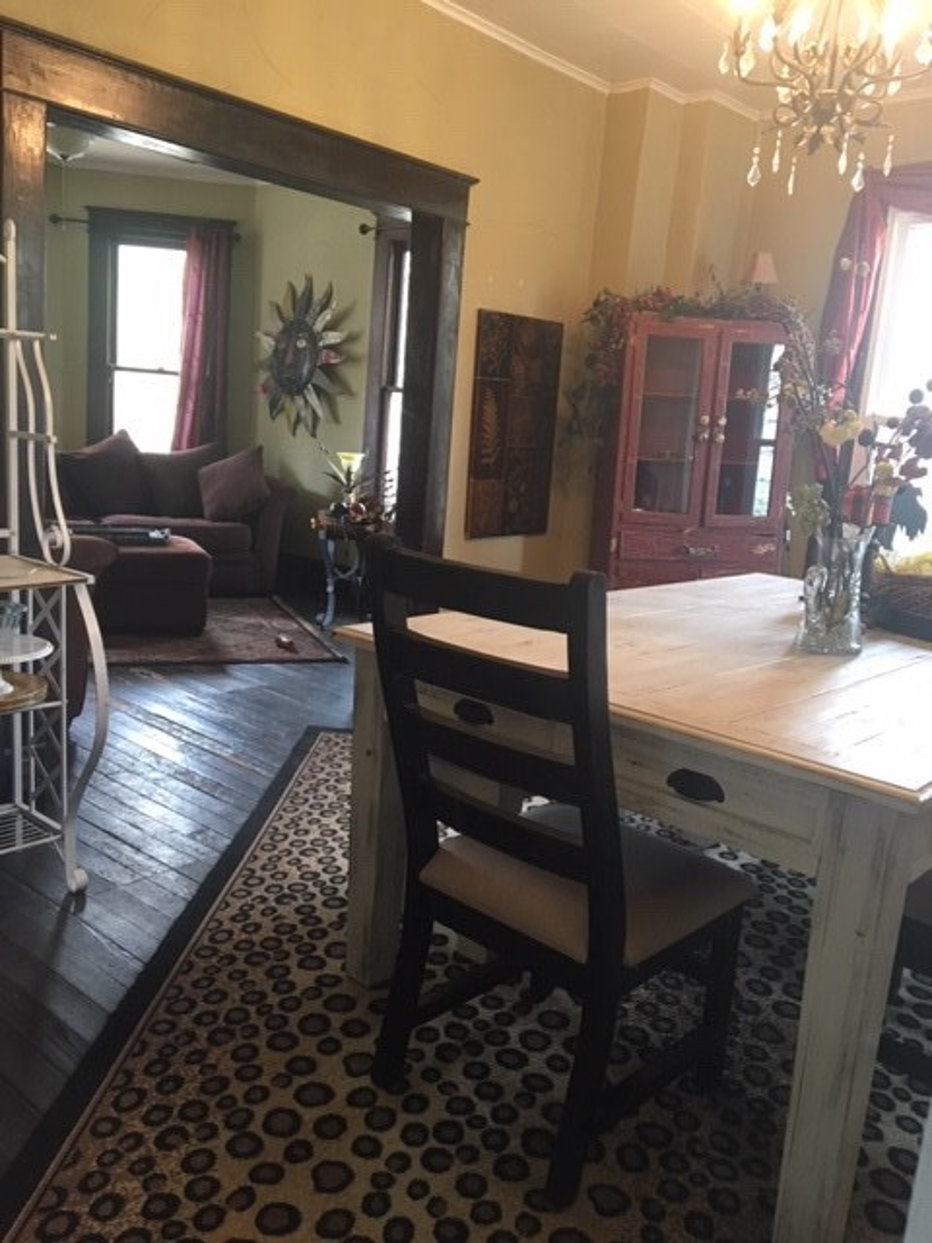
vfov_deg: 61.7
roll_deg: -4.6
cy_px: 622
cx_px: 466
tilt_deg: -11.8
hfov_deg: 48.2
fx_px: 1041
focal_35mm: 29
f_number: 2.2
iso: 125
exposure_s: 1/30
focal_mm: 4.15
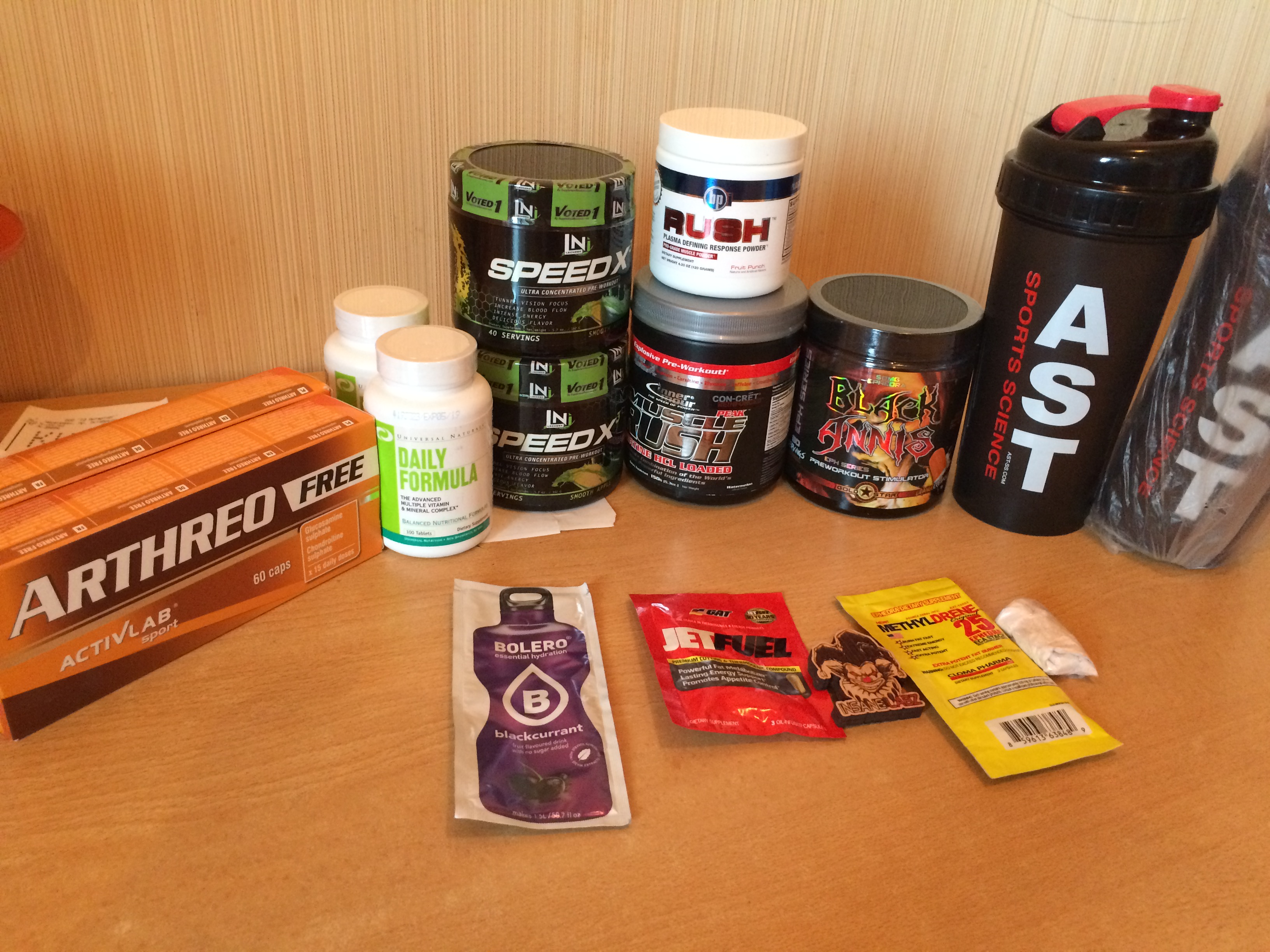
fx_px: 1064
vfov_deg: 48.2
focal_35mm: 29
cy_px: 476
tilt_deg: -30.3
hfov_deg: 61.7
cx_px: 635
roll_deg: -4.2
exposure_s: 1/25
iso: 320
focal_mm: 4.15
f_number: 2.2
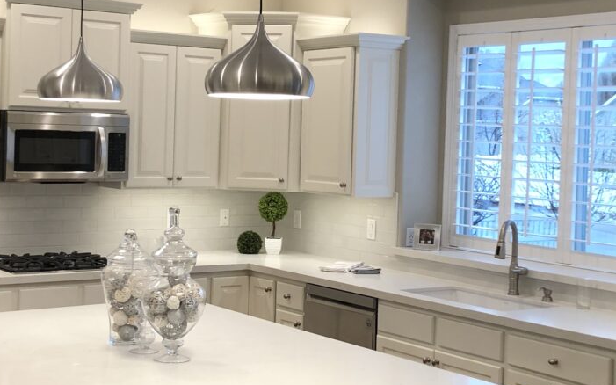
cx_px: 301
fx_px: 1091
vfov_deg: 20.0
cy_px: 171
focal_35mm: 65
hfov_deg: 31.5
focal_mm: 3.99
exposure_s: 1/30
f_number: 1.8
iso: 25
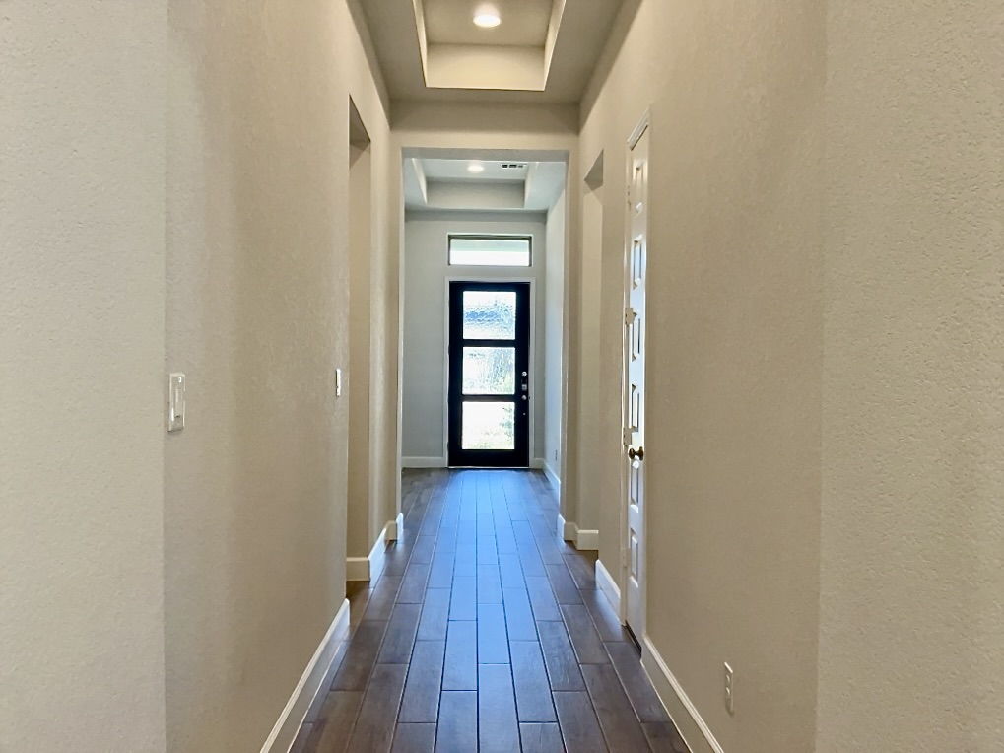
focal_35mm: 27
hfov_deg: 65.3
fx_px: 783
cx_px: 502
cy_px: 376
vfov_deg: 51.3
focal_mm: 3
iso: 80
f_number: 1.8
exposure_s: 1/100
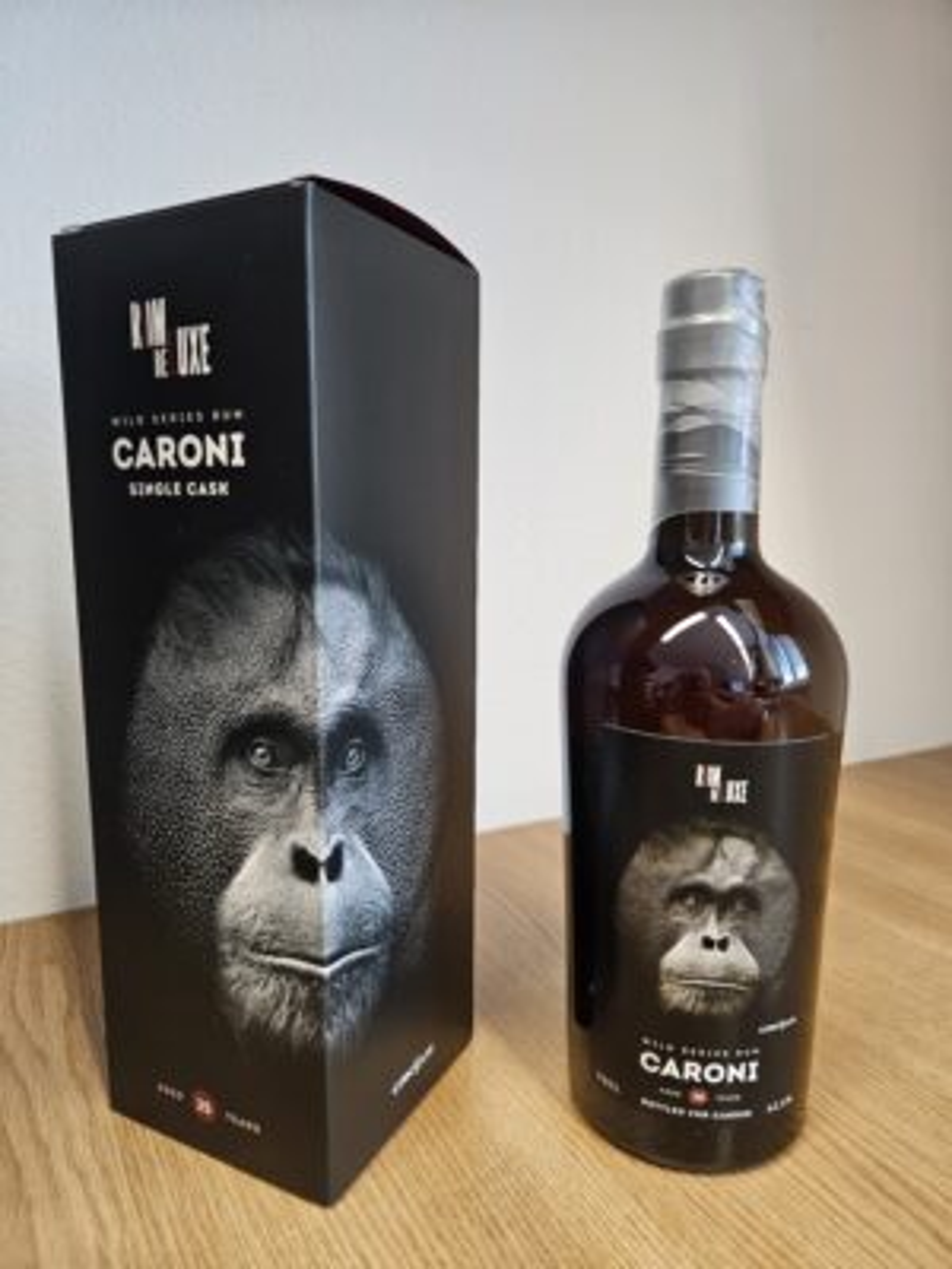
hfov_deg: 58.9
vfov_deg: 73.9
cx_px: 476
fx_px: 843
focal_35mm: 23
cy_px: 634
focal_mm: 5.4
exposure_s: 1/100
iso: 320
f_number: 1.8
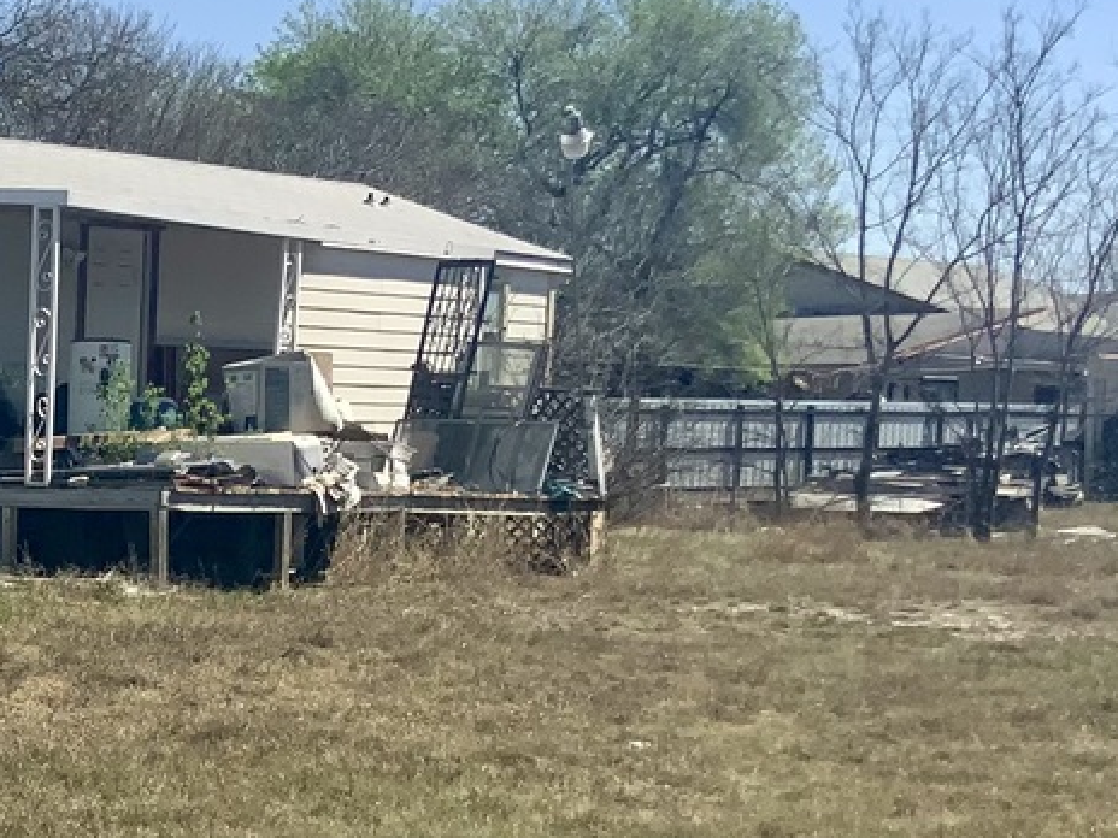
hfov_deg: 20.3
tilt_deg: -3.0
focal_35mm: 90
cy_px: 686
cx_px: -246
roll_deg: -3.2
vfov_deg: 16.3
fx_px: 2907
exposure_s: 1/2227
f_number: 1.8
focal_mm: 3
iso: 16
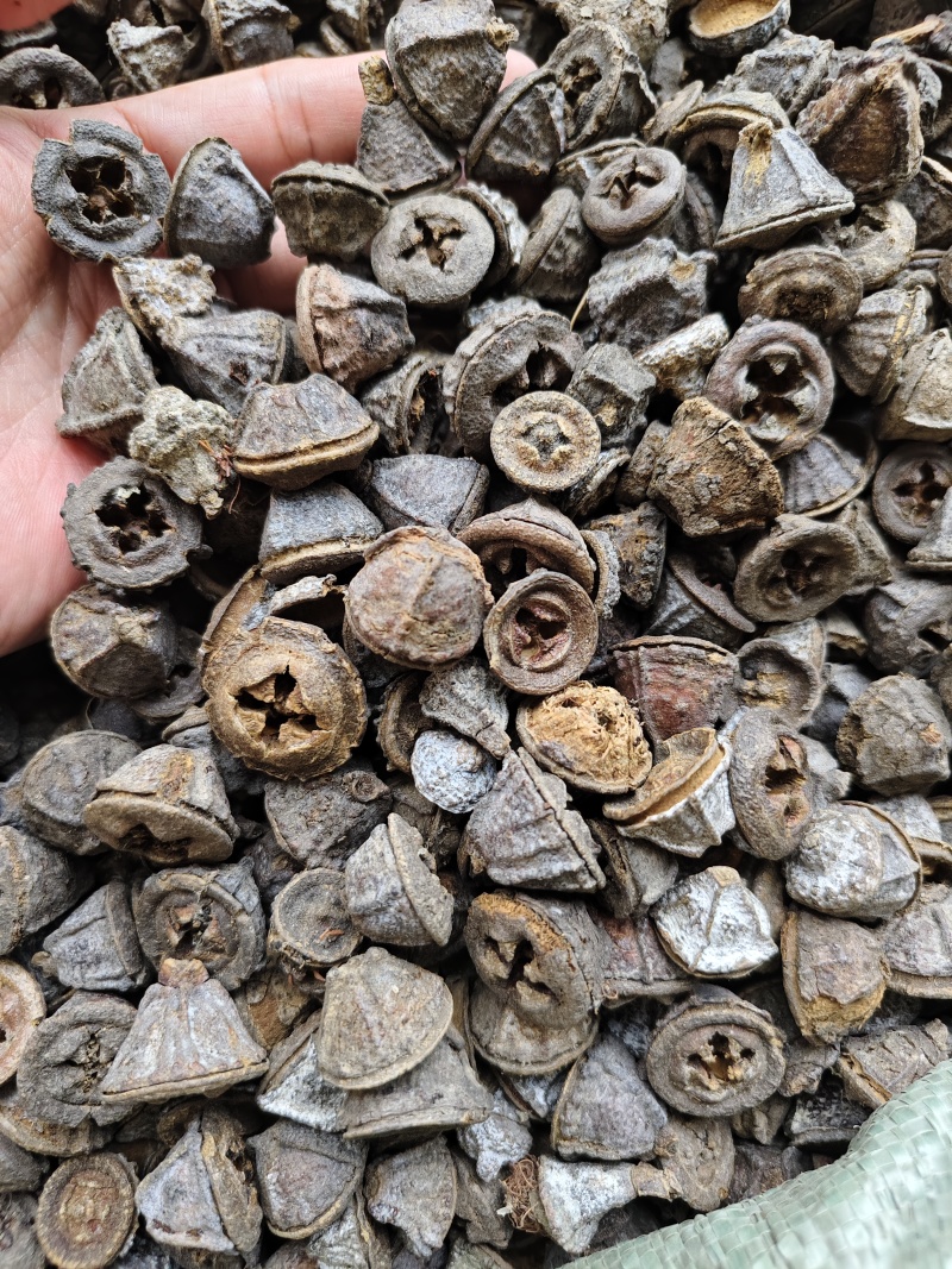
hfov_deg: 58.9
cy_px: 634
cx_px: 476
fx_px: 844
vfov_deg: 73.9
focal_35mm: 23
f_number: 1.88
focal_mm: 5.56
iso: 1341
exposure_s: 1/509
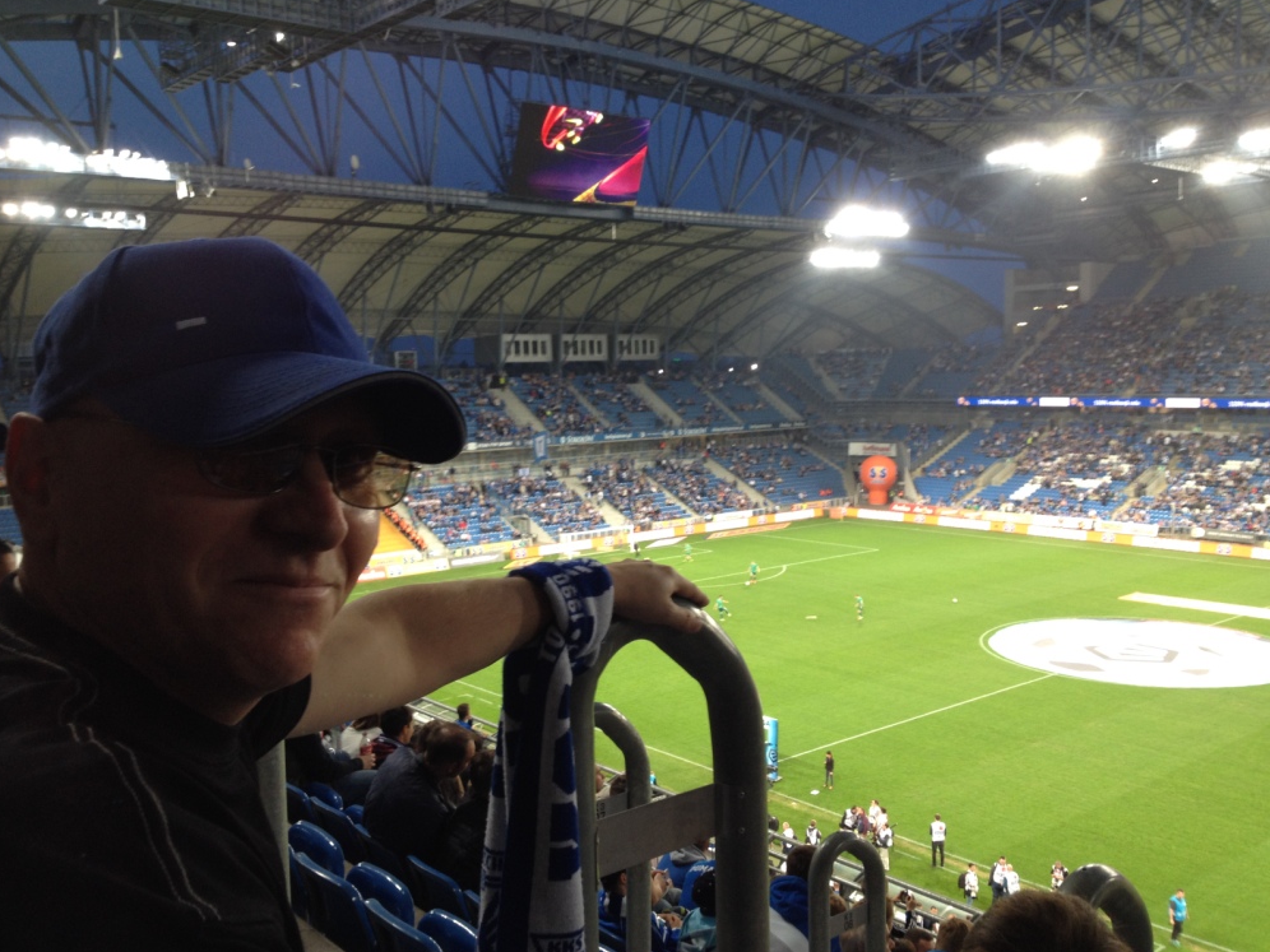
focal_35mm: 36
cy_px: 480
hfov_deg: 51.4
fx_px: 1321
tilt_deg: -6.5
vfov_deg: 39.7
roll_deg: +0.7
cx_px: 638
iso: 50
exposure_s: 1/24
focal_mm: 4.28
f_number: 2.4
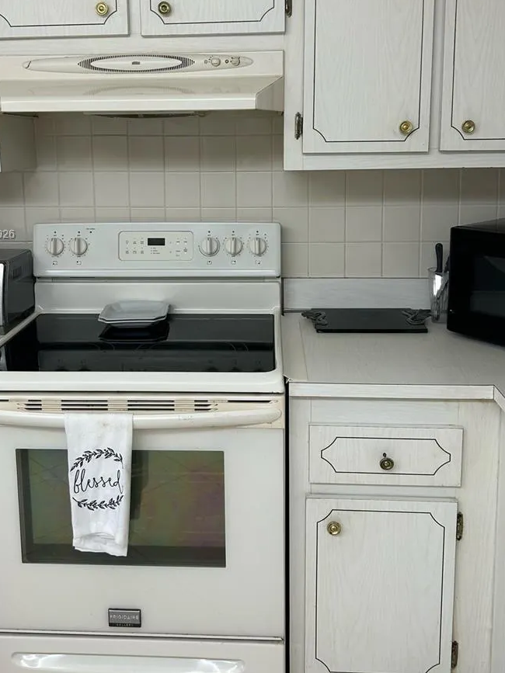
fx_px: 700
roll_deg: +1.2
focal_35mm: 36
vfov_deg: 50.6
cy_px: 235
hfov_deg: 39.6
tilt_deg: -7.7
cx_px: 221
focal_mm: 5.7
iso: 50
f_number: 1.5
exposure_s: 1/120
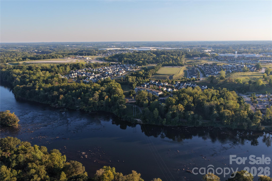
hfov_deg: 65.5
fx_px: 212
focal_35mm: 28
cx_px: 136
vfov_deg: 46.4
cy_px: 90
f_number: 2.8
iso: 320
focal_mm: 14.45
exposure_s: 1/1250
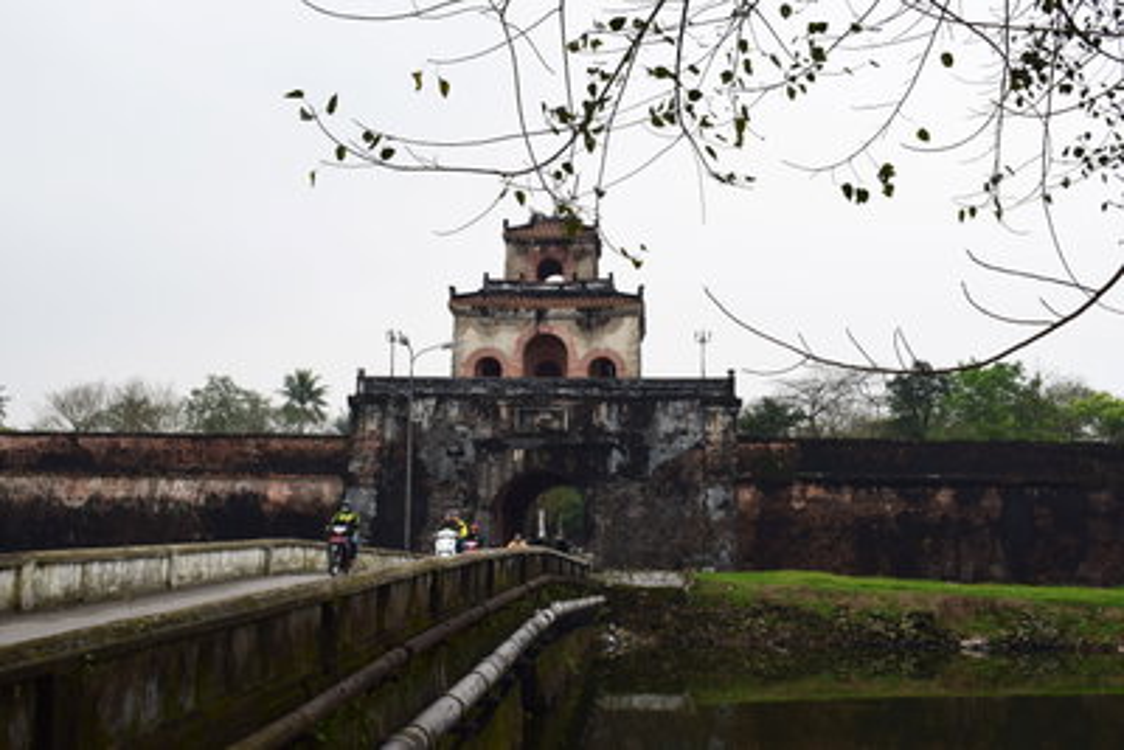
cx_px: 562
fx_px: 1359
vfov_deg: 30.9
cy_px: 375
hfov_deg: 44.9
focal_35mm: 44
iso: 400
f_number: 8
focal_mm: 29
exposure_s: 1/80
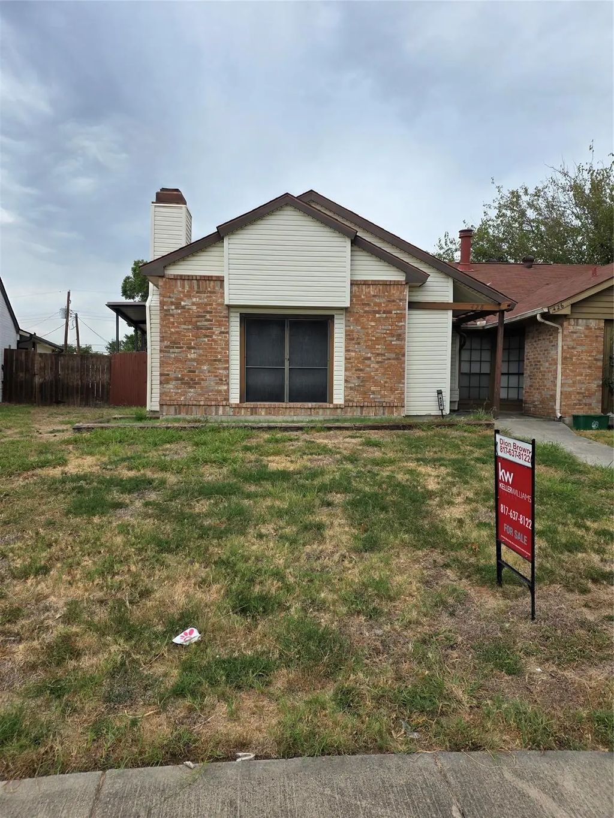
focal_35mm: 23
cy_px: 409
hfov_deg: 58.9
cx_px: 307
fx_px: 544
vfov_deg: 73.9
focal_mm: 6.25
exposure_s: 1/359
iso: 25
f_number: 1.7
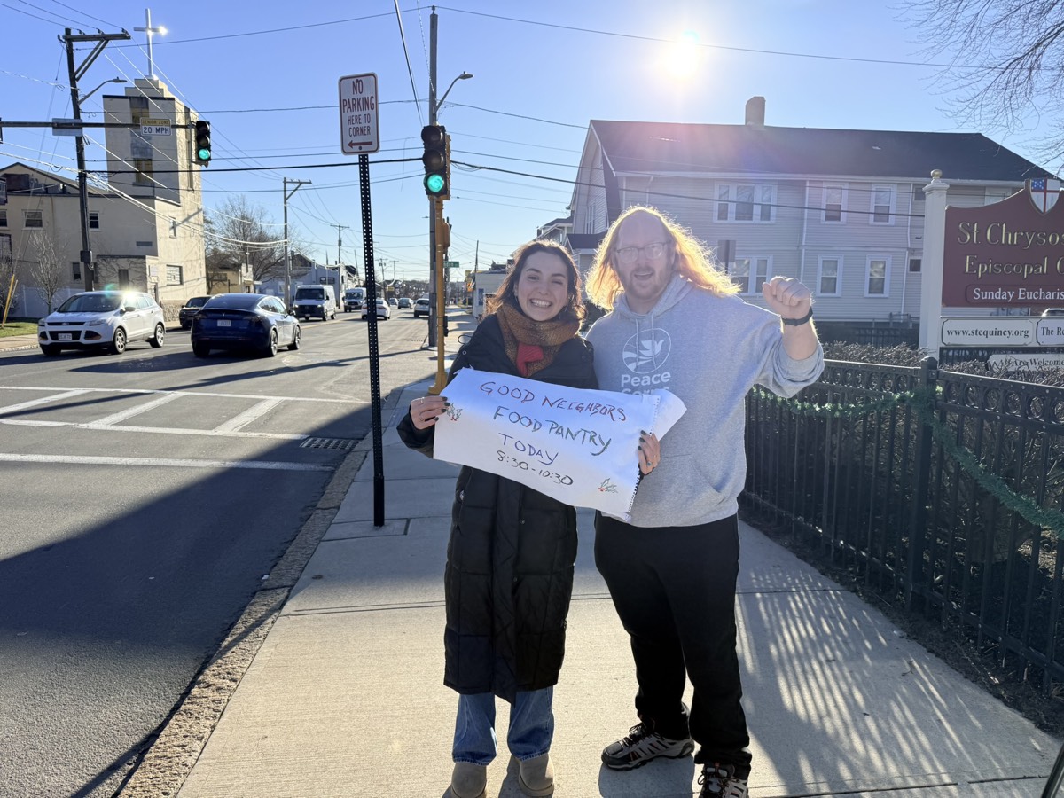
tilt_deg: -8.2
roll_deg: +0.2
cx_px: 532
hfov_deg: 71.6
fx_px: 738
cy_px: 399
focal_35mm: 24
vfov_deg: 56.8
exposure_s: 1/4405
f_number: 1.78
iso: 100
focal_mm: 6.76
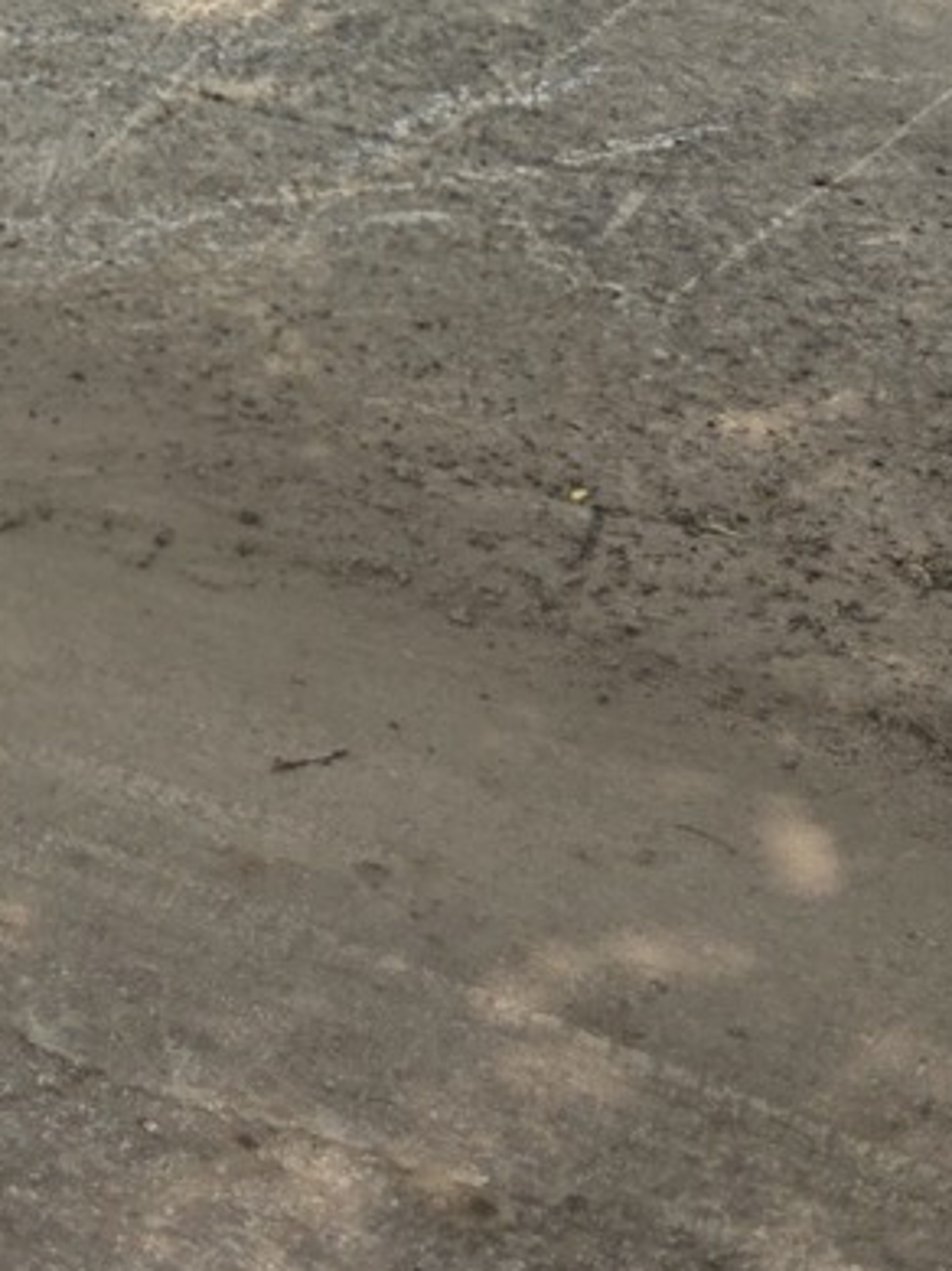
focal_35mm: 85
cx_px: -453
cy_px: -1059
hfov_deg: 16.0
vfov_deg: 18.0
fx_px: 3120
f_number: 1.7
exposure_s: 1/4434
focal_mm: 6.3
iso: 80
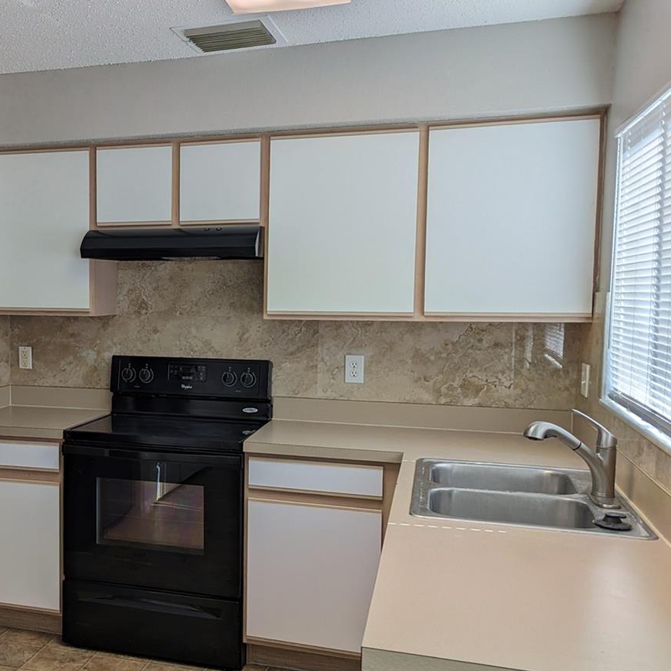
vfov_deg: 42.8
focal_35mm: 39
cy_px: 347
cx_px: 126
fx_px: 855
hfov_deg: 40.9
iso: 41
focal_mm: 6.81
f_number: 1.85
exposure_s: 1/442
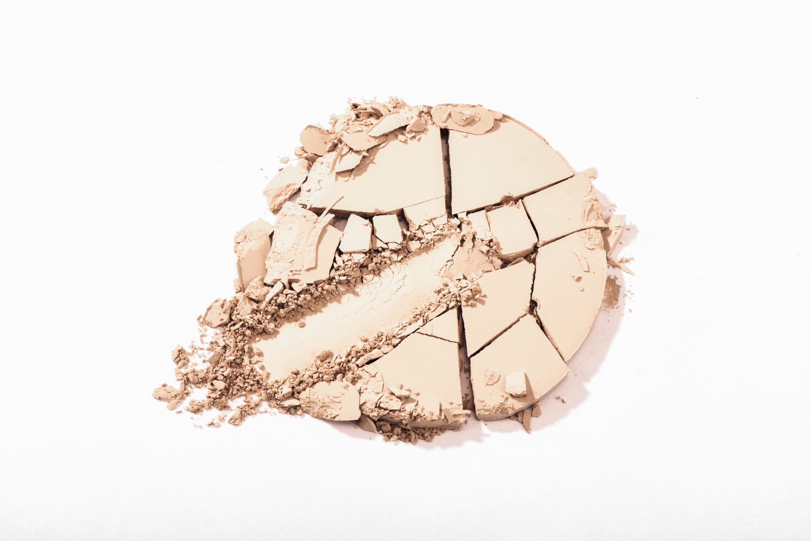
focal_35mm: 105
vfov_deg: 13.0
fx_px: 2365
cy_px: 270
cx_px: 406
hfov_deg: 19.5
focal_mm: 105
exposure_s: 1/160
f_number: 25
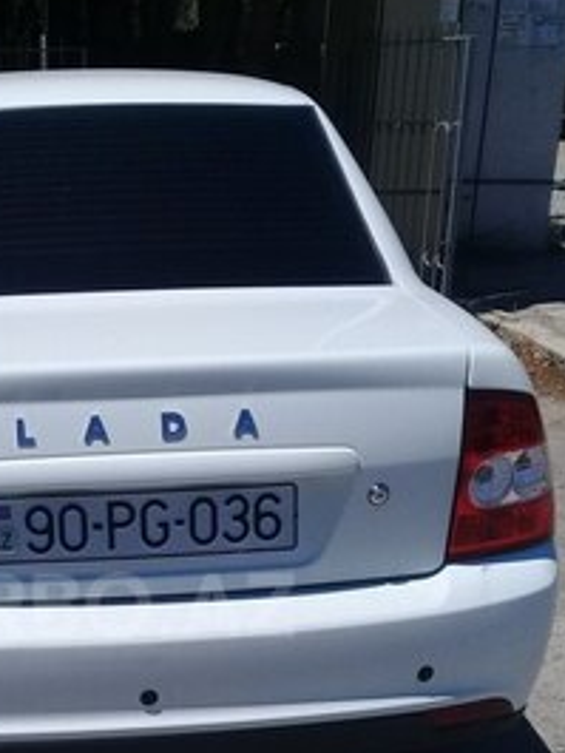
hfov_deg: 24.6
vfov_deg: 32.3
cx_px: 77
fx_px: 1261
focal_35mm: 58
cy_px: 605
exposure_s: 1/2985
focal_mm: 3.3
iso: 50
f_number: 2.2
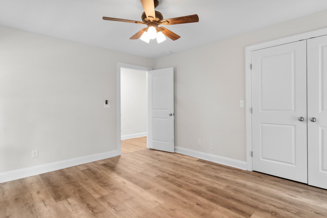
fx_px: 163
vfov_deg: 67.3
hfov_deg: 89.8
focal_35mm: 18
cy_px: 103
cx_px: 176
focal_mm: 10
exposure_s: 1/1.25
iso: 100
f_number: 4.5
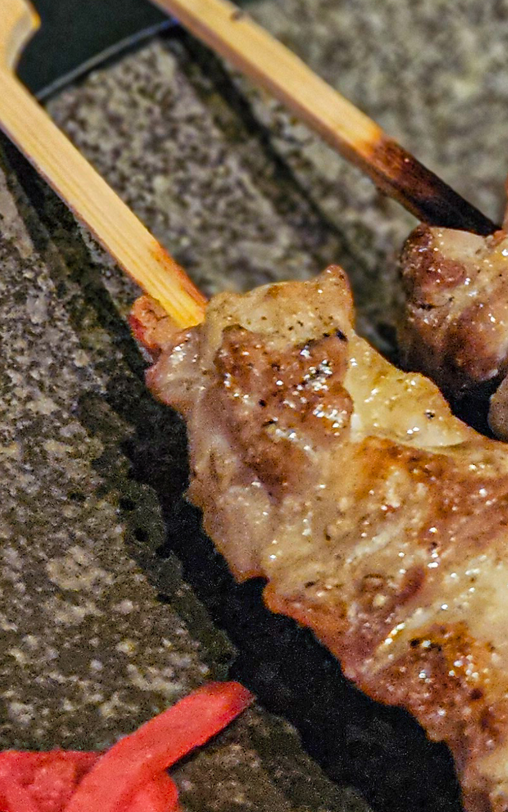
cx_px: 697
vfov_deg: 26.5
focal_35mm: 77
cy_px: 586
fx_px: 1704
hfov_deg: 15.9
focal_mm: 5.4
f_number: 1.8
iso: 800
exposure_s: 1/25
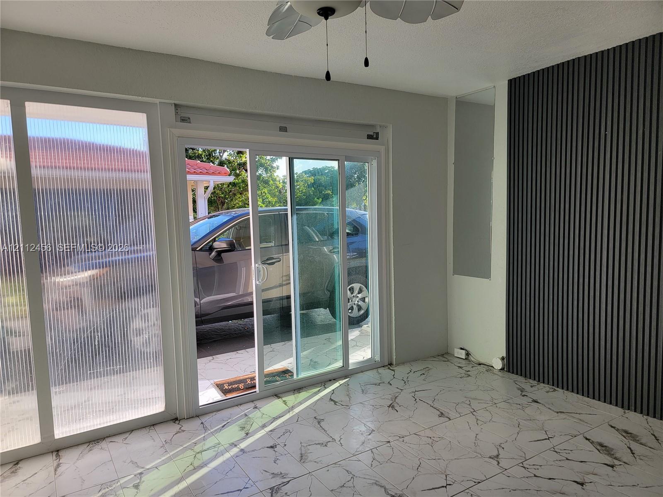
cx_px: 332
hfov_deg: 71.6
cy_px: 248
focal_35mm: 24
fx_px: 460
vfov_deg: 56.8
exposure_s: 1/149
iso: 16
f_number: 1.8
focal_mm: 6.7
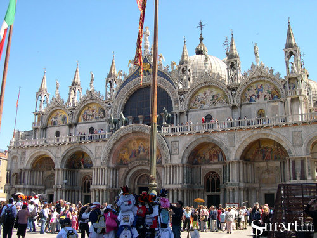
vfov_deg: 37.7
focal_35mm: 38
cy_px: 119
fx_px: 348
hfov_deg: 49.0
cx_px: 158
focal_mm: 8
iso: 100
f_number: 7.6
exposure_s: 1/98.9
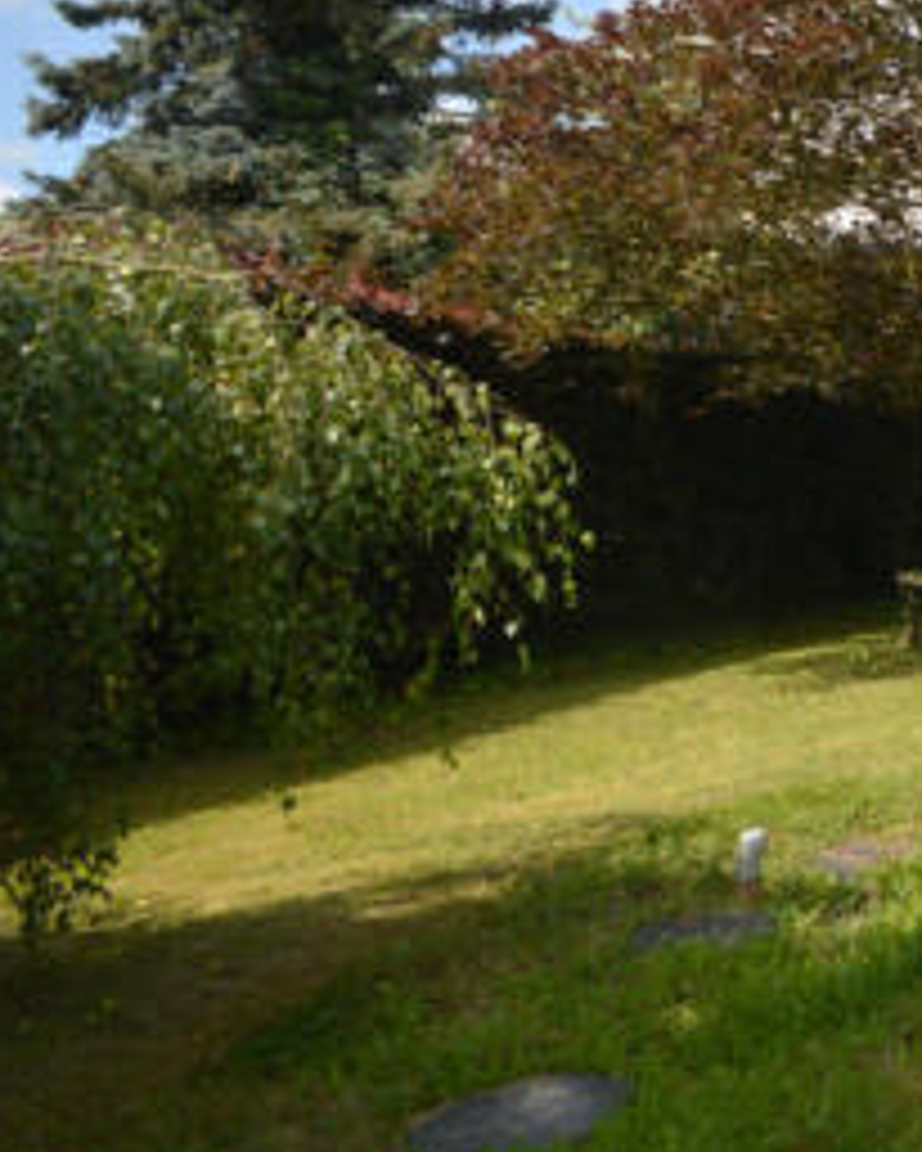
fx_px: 1227
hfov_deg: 26.4
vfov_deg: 48.3
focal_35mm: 36
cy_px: 288
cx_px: 1453
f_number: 8
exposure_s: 1/250
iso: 100
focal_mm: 10
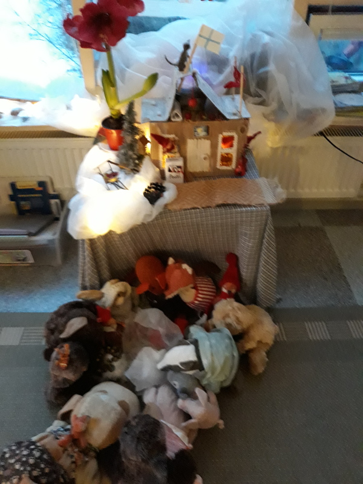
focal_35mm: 27
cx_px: 182
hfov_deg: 51.4
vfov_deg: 65.3
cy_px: 242
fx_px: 378
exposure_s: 1/17
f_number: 1.7
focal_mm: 3.71
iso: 800
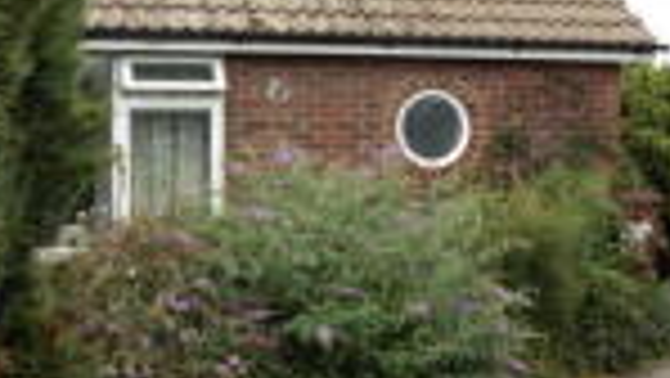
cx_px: 380
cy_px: 173
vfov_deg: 17.8
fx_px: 1209
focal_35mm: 68
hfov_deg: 30.9
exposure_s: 1/640
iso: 100
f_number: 3
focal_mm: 4
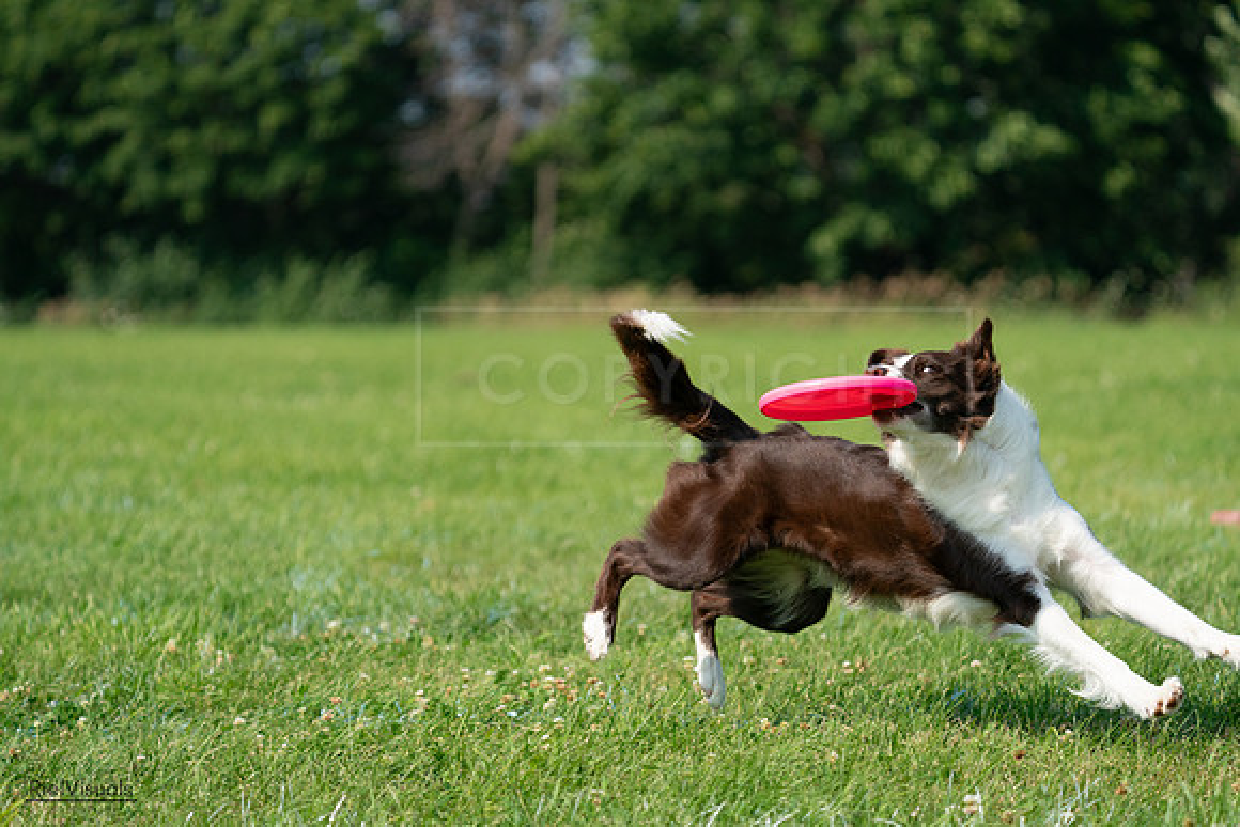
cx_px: 620
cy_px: 414
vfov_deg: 6.9
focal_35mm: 200
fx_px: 6890
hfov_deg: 10.3
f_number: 5.6
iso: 1000
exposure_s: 1/4000
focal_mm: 200
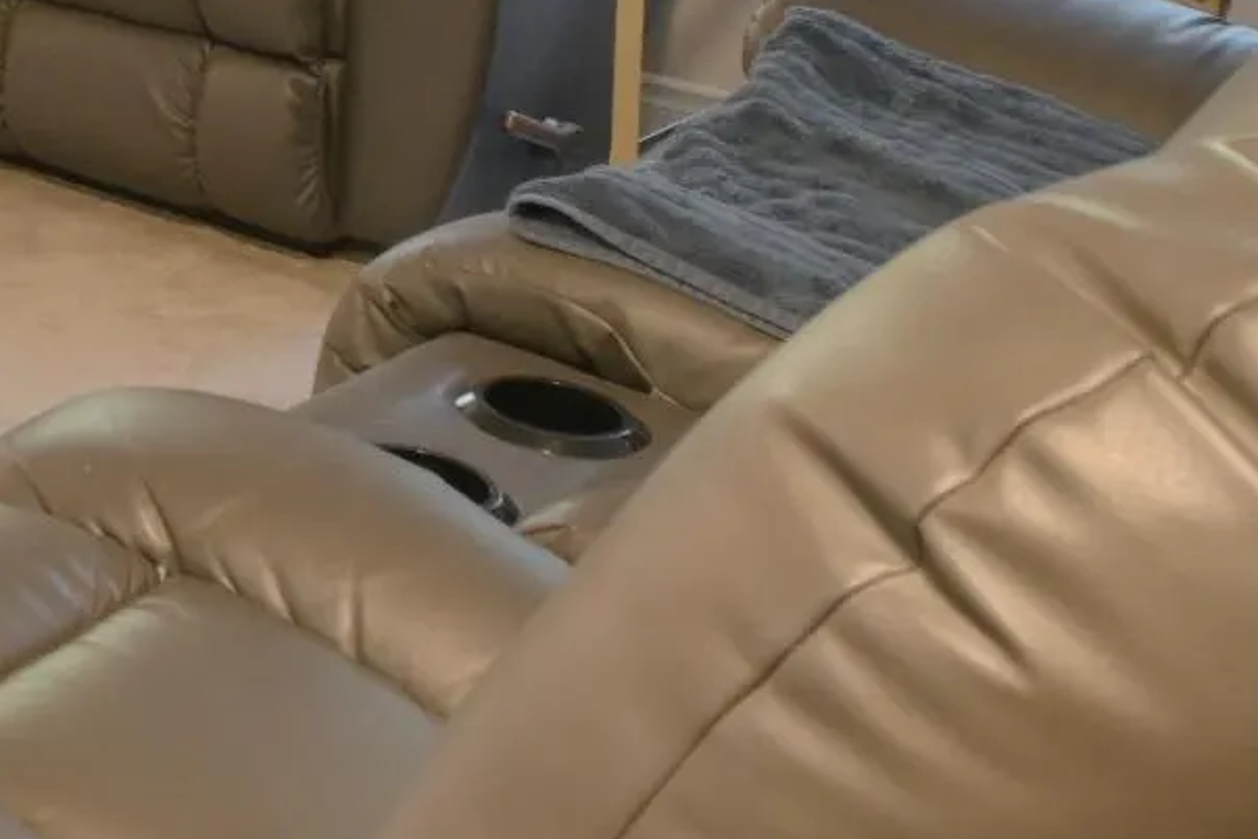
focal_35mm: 66
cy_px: -217
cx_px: -797
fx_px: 2306
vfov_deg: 19.2
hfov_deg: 22.6
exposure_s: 1/60
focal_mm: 10
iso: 1600
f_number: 5
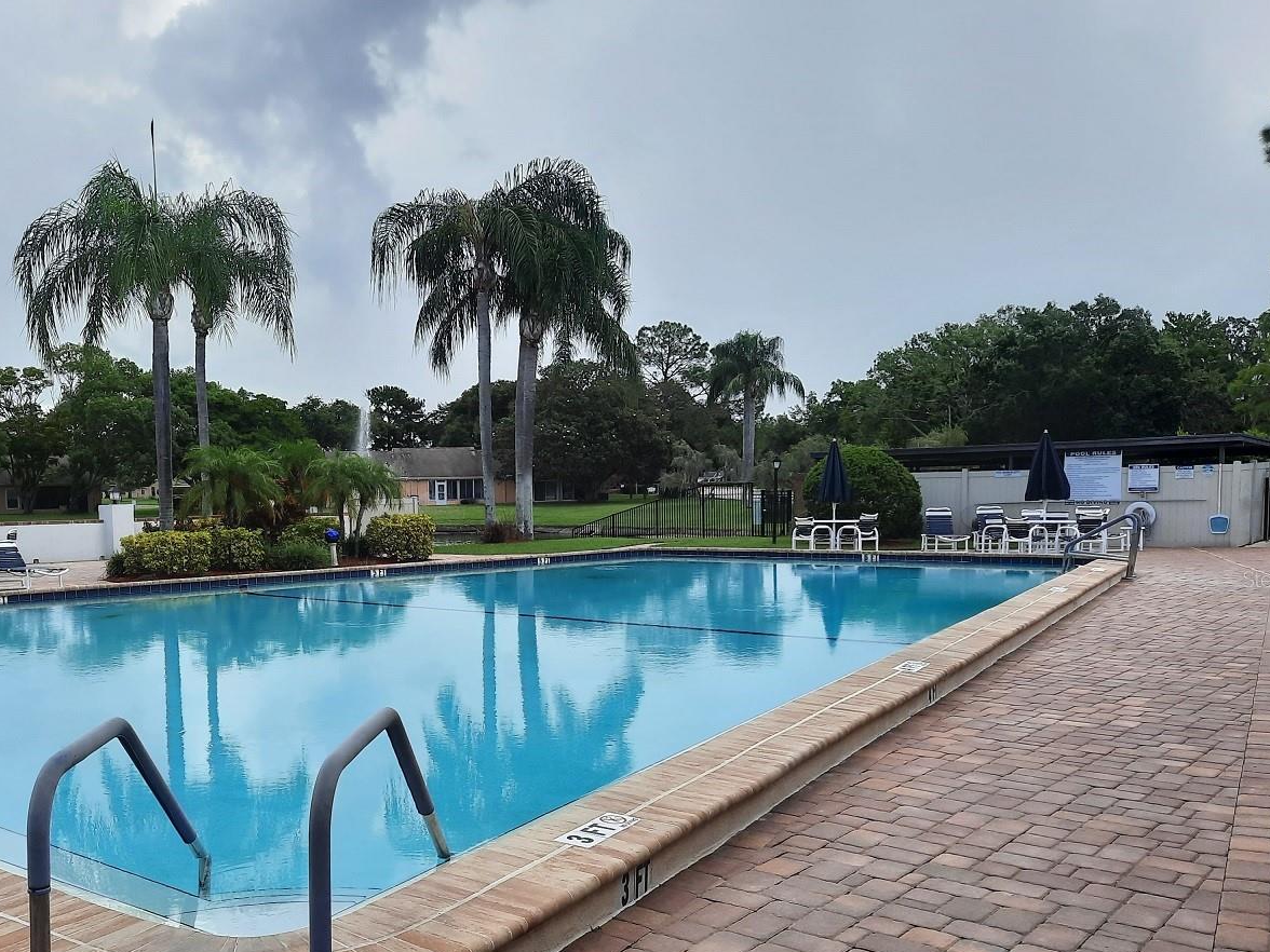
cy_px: 579
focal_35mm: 34
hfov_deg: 53.4
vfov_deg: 41.6
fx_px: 1247
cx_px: 481
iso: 32
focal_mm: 4.6
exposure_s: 1/432
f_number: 2
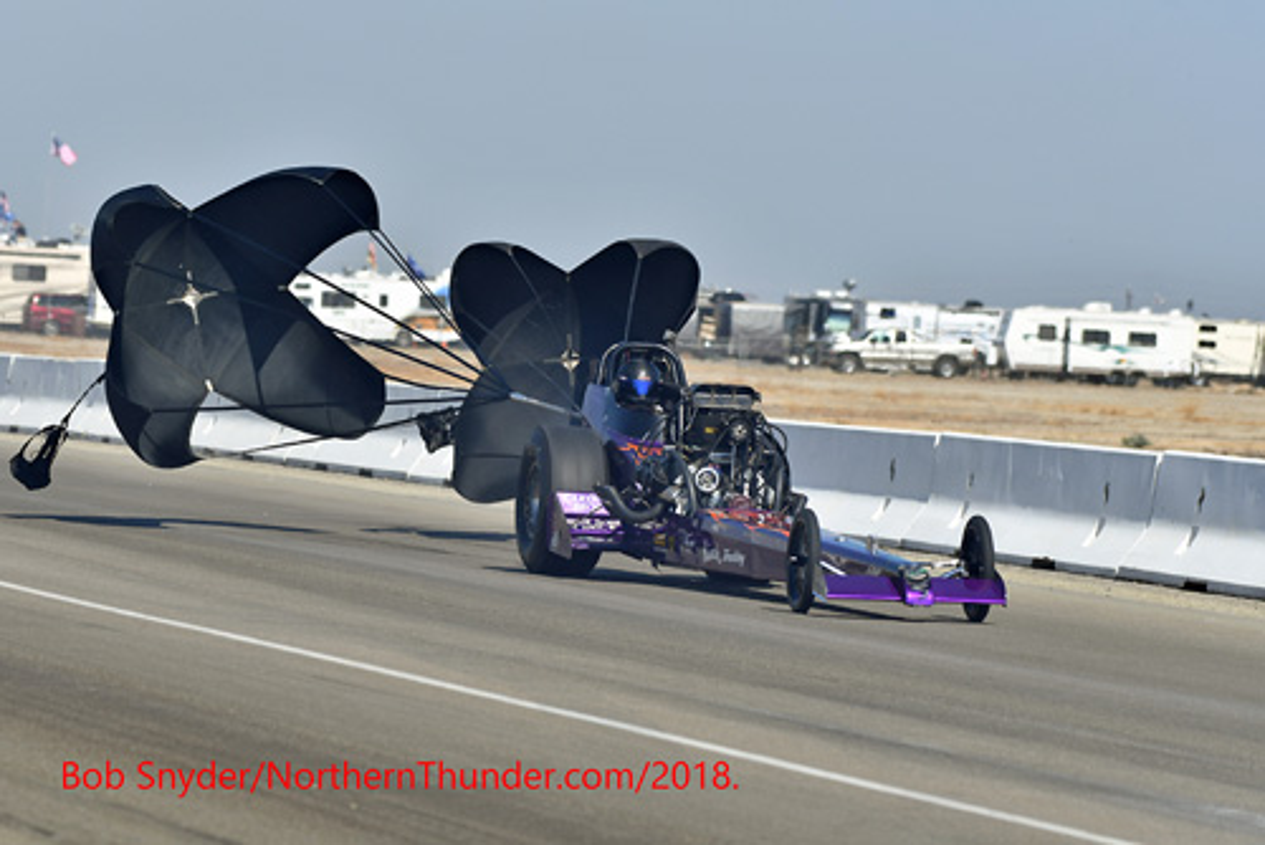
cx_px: 632
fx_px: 10547
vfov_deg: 4.6
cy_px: 422
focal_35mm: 300
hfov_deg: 6.9
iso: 160
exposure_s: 1/1250
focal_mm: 200
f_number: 5.6
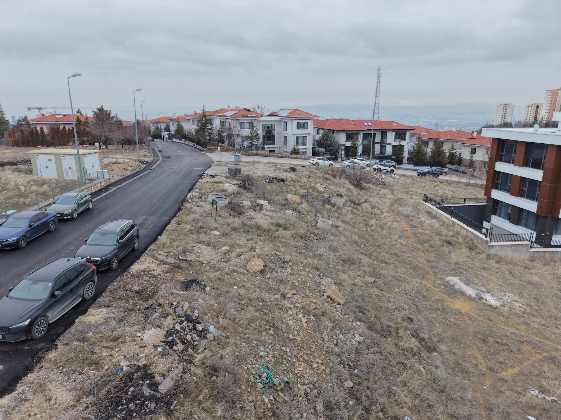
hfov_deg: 71.6
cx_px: 280
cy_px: 210
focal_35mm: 24
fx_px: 389
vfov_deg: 56.8
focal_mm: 8.67
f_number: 1.8
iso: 200
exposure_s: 1/350
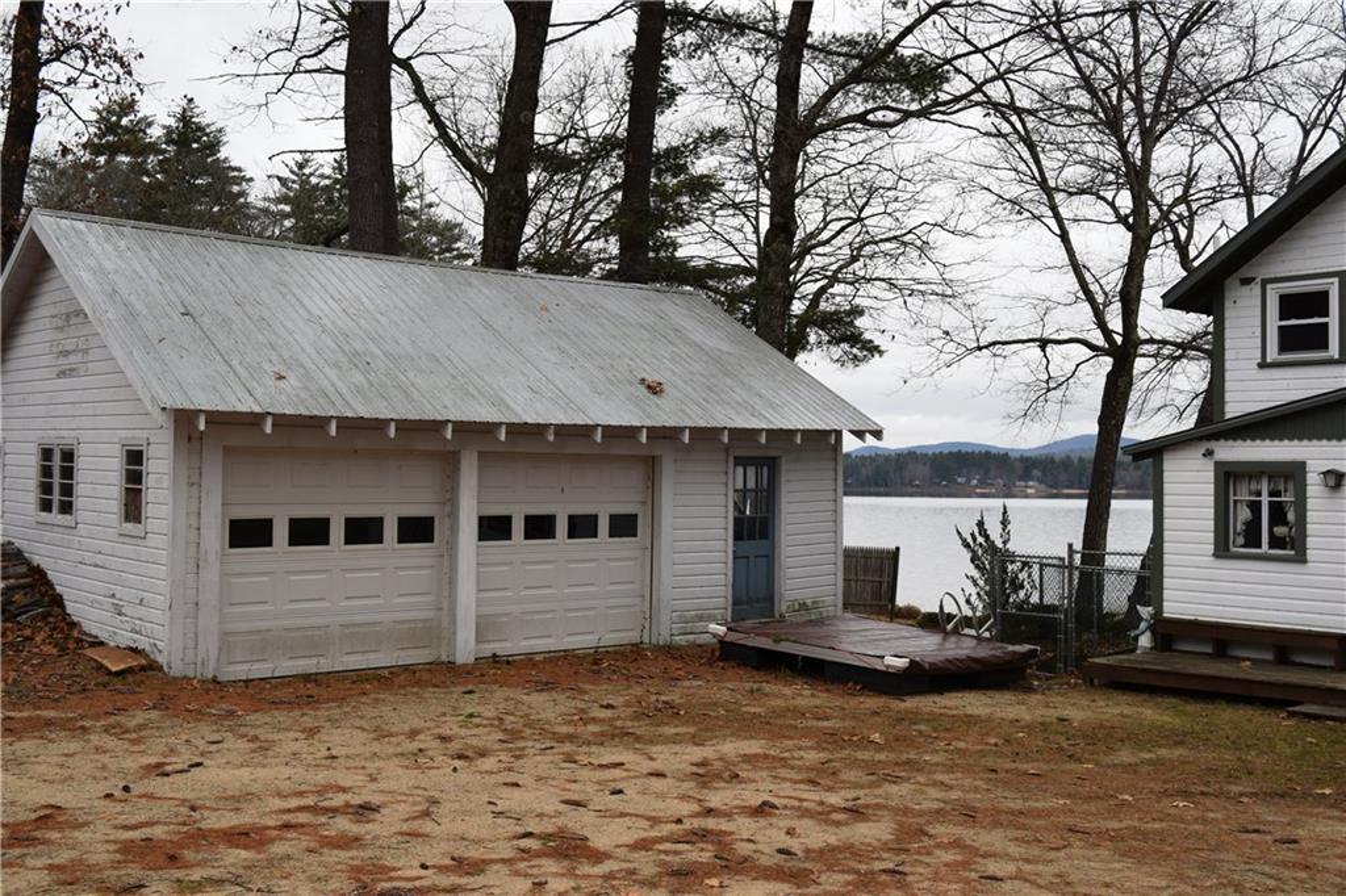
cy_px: 448
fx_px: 1345
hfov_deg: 53.1
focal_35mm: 36
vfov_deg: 36.8
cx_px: 673
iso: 400
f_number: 5.6
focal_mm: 24
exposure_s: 1/125
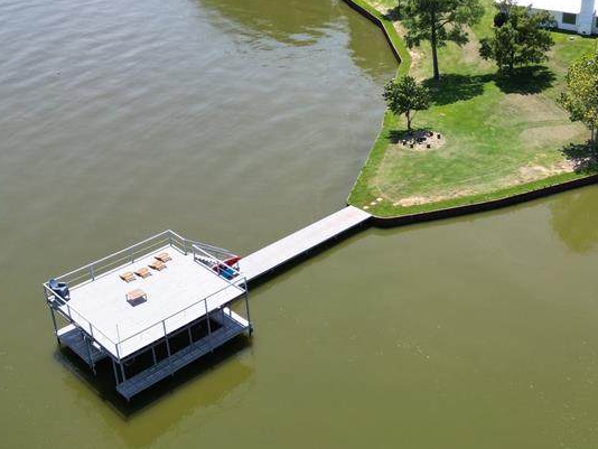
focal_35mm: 46
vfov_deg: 31.3
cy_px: 158
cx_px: 420
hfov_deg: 40.5
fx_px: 795
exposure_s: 1/2500
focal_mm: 6.72
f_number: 1.7
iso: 130
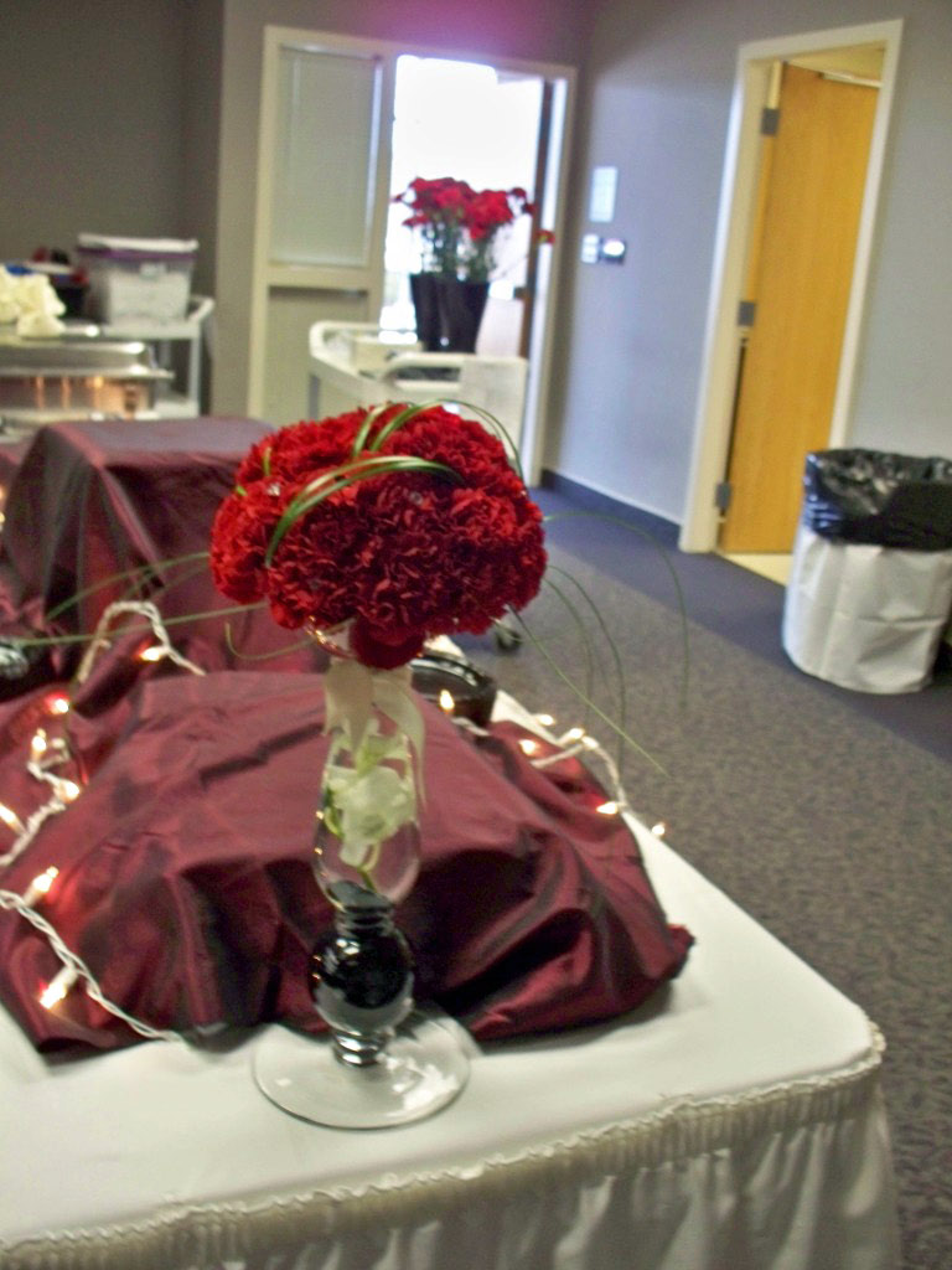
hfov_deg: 40.7
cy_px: 635
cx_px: 476
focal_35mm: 35
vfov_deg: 52.6
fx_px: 1283
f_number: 2.8
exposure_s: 1/30
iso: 320
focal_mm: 7.54
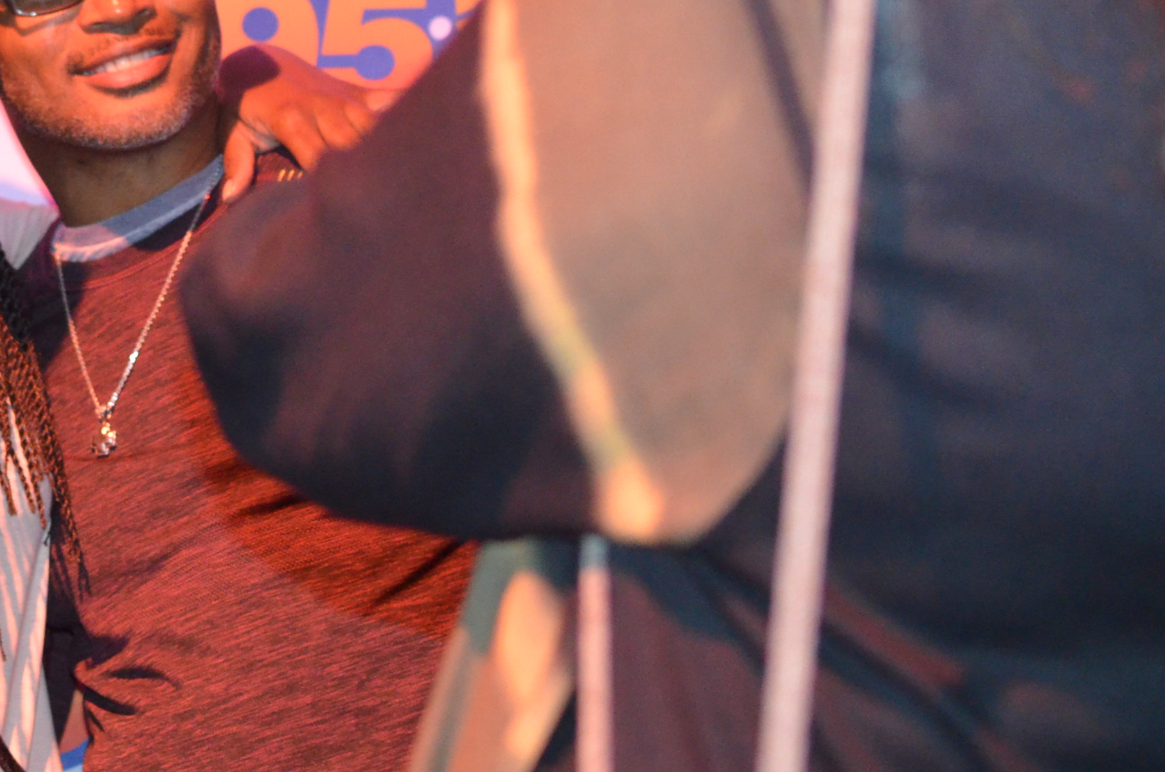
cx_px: 213
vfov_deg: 12.6
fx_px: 3456
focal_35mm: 107
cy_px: 79
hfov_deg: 18.9
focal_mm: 35
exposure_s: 1/60
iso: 2500
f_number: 2.8
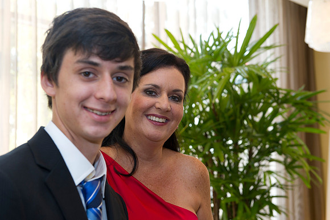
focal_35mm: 60
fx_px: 550
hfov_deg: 33.4
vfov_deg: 22.6
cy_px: 110
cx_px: 165
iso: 640
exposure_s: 1/50
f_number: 5.6
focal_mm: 60
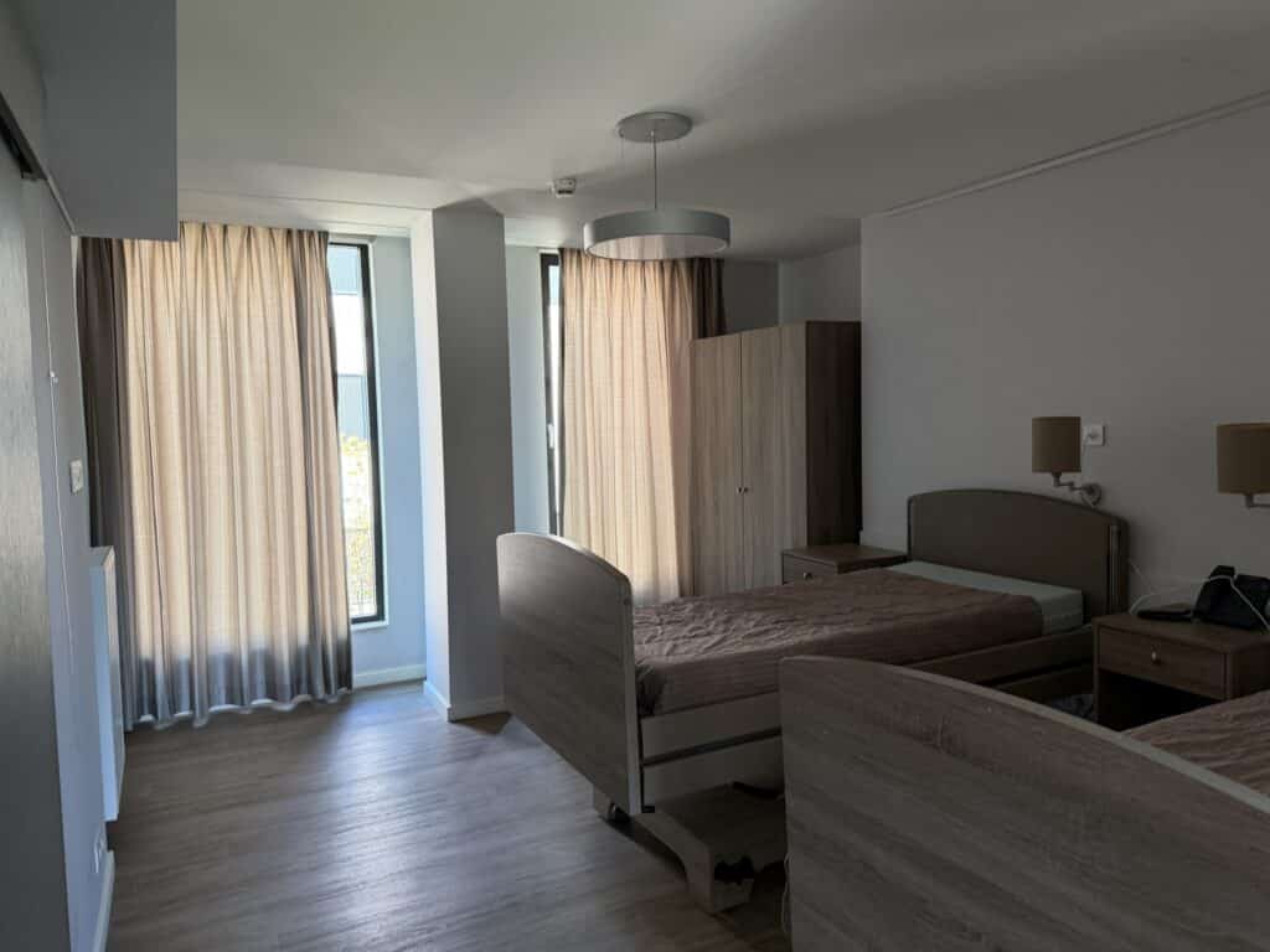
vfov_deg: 56.8
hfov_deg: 71.6
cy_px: 476
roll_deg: +1.7
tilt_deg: -2.1
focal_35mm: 24
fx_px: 881
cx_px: 635
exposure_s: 1/60
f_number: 1.78
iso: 320
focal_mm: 6.76
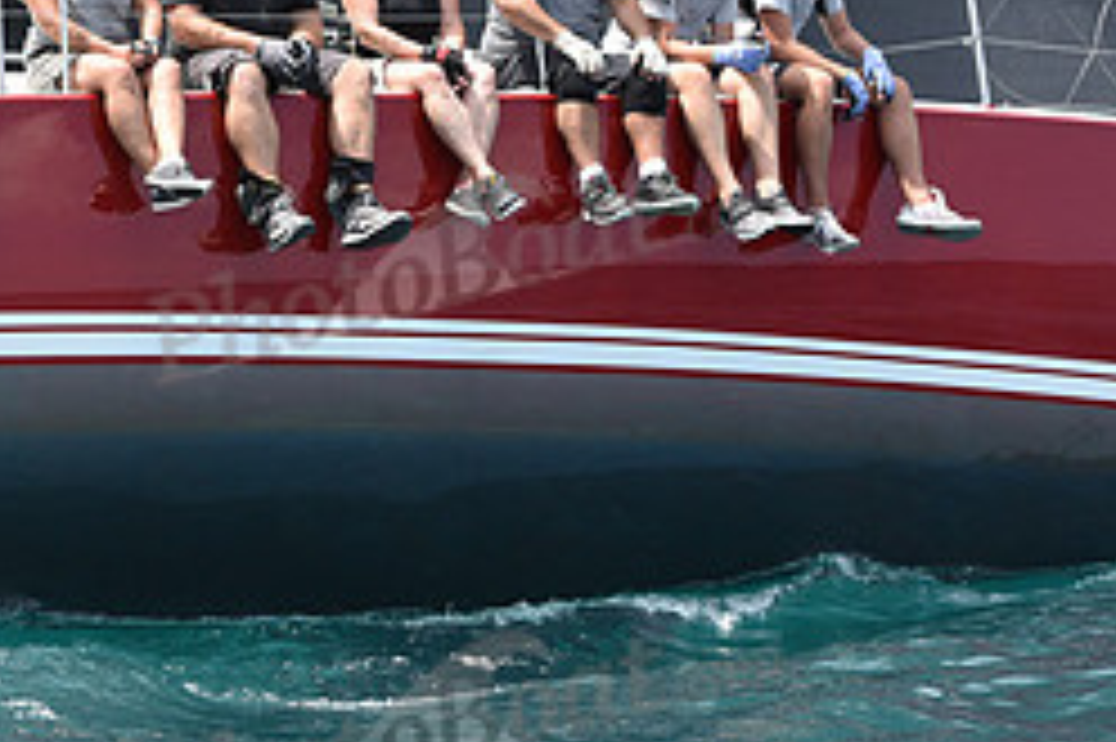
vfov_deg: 5.7
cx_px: -81
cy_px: 97
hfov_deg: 8.6
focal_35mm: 239
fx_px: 7404
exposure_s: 1/1250
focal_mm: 102
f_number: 5
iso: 250
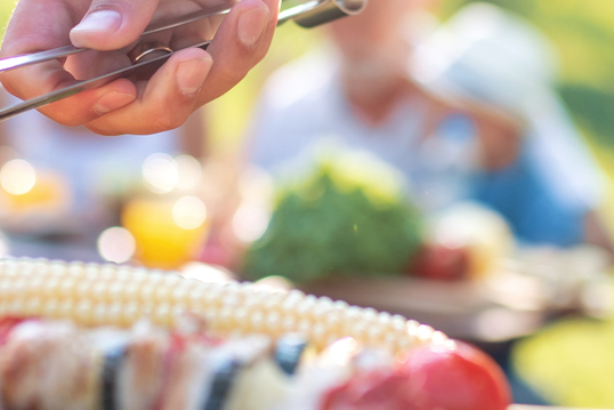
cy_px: 62
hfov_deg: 14.9
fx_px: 2354
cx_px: 343
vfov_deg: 9.9
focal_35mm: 138
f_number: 2
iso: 72
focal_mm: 35
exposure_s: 1/800
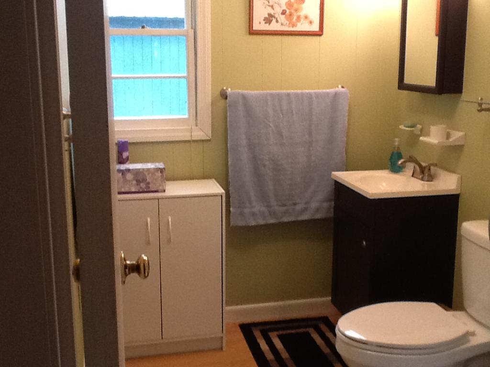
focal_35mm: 44
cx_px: 245
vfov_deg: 32.9
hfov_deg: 42.9
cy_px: 184
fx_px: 623
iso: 160
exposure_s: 1/30
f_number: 2.4
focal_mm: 2.03
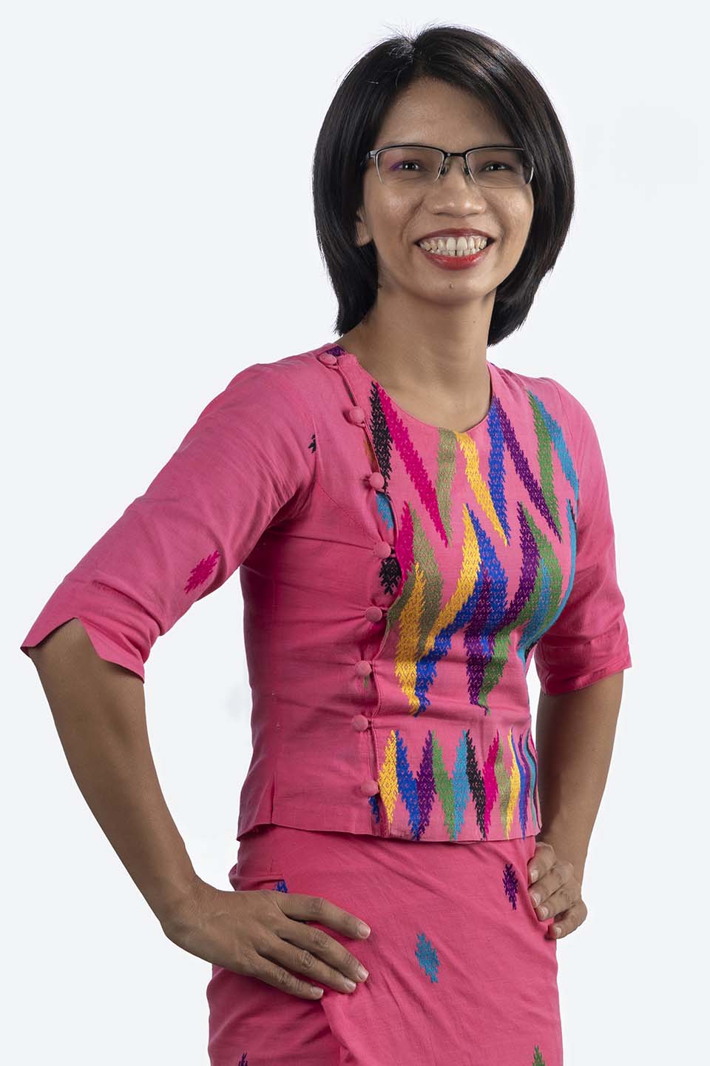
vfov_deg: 19.5
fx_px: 3106
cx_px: 355
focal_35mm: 105
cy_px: 533
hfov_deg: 13.0
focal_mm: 105
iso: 100
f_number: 9
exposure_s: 1/250
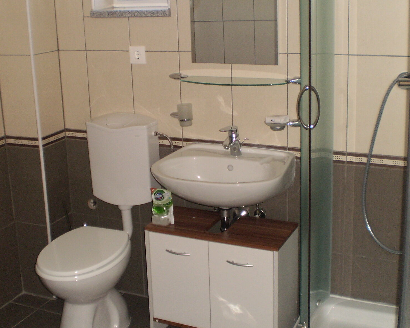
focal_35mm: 49
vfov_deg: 30.8
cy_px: 131
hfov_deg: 38.0
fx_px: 595
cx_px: 195
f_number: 3.1
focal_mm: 6.3
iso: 125
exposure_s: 1/30
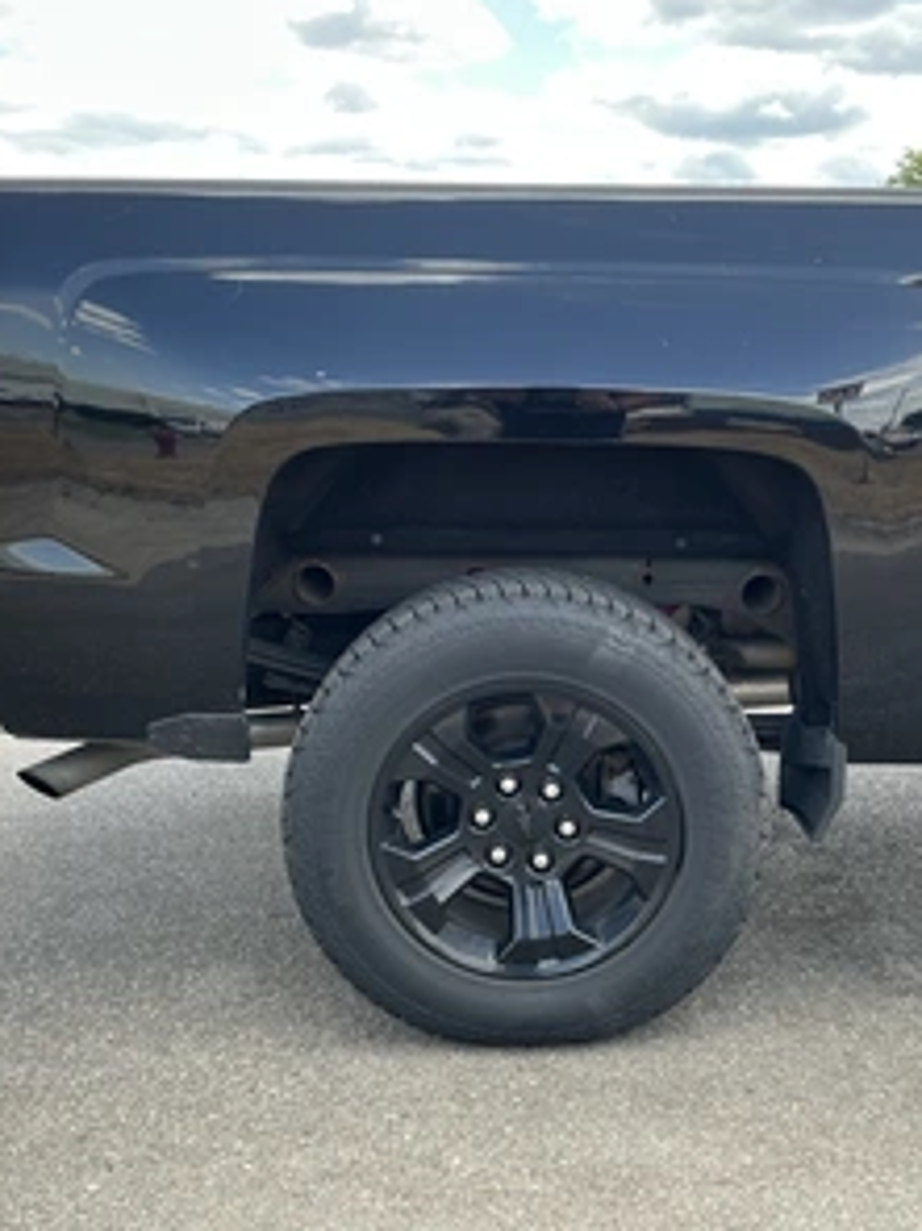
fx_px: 1350
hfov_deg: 37.7
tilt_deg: -8.9
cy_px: 622
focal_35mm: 38
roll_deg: +0.4
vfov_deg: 49.0
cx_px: 505
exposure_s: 1/242
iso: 20
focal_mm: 3
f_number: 1.8
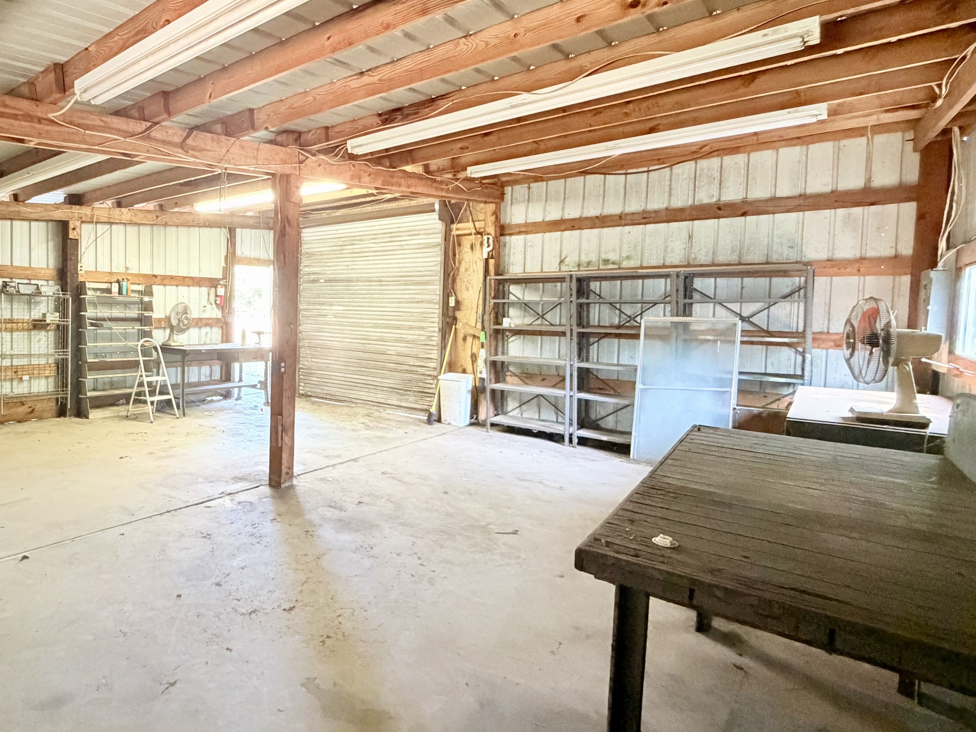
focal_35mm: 20
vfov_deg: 65.9
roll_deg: -1.1
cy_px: 336
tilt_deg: -3.7
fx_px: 564
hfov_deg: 78.4
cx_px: 306
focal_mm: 2.22
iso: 800
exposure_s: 1/60
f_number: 2.2
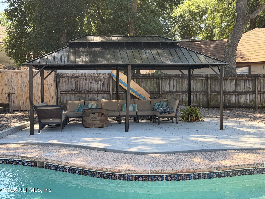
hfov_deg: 39.7
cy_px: 100
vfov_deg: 30.3
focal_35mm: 48
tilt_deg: -3.4
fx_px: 367
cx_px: 132
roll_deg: +1.1
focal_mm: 6.76
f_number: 1.78
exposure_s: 1/769
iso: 64
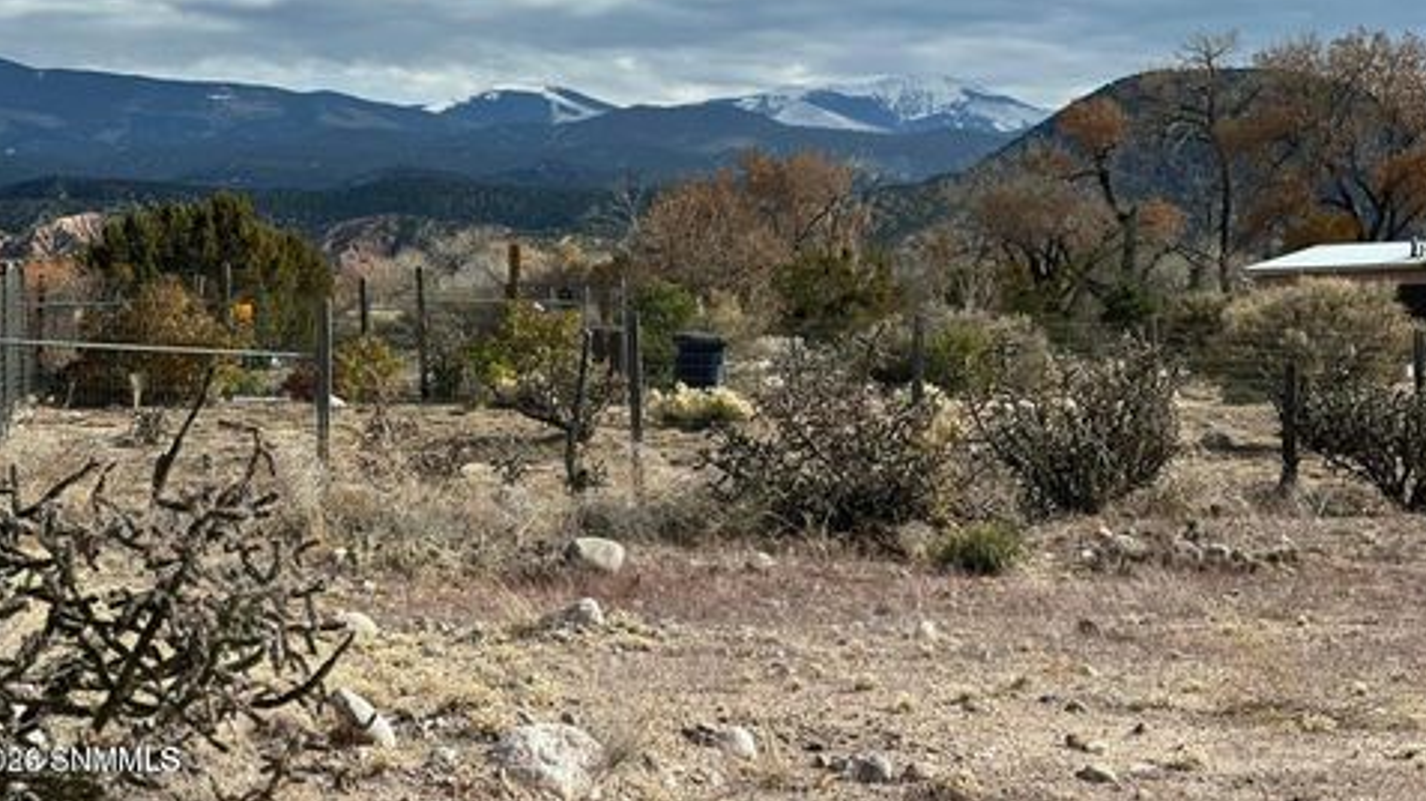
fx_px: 3327
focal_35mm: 88
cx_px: 691
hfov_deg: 24.2
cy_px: 250
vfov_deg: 13.7
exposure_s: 1/797
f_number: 2.8
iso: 32
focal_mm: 9
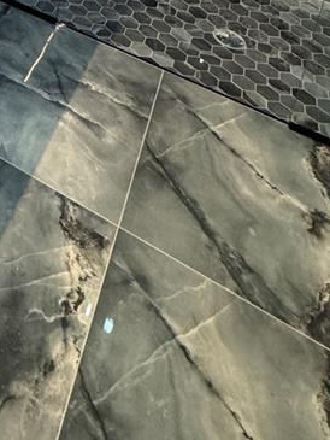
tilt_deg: -13.7
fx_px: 584
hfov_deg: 28.3
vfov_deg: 26.4
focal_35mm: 46
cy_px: -254
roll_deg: -5.7
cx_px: -45
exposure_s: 1/120
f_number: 2.2
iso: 250
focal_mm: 2.22
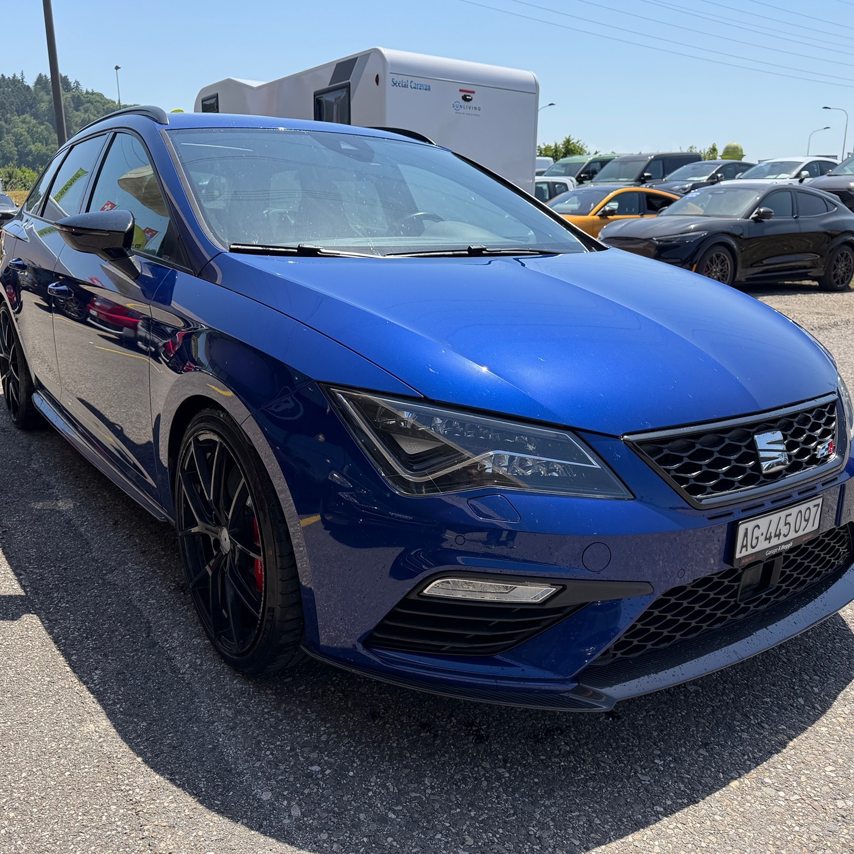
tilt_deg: -15.6
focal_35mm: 29
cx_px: 428
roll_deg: -0.4
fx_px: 809
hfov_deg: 55.6
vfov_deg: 55.6
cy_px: 430
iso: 80
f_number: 1.78
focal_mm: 6.76
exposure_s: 1/2703
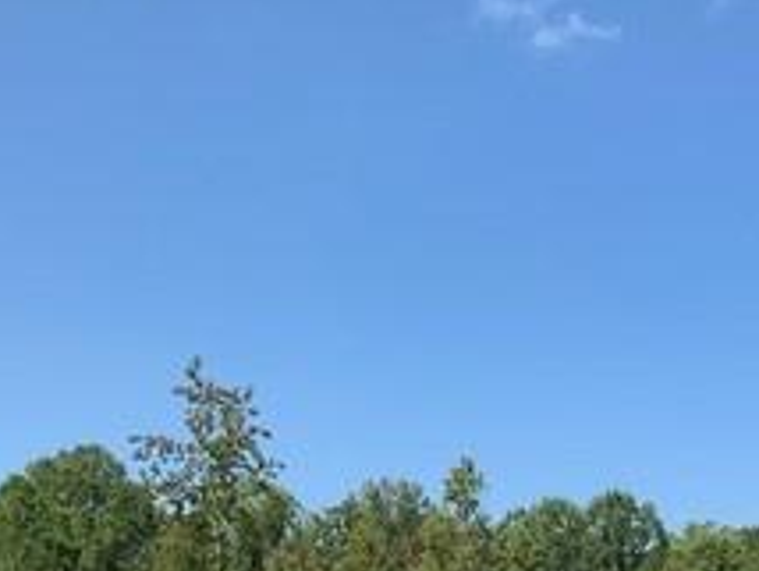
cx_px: 422
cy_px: 596
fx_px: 1427
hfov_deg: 29.8
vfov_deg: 21.7
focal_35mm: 65
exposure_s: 1/1451
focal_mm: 3
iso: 16
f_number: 1.8
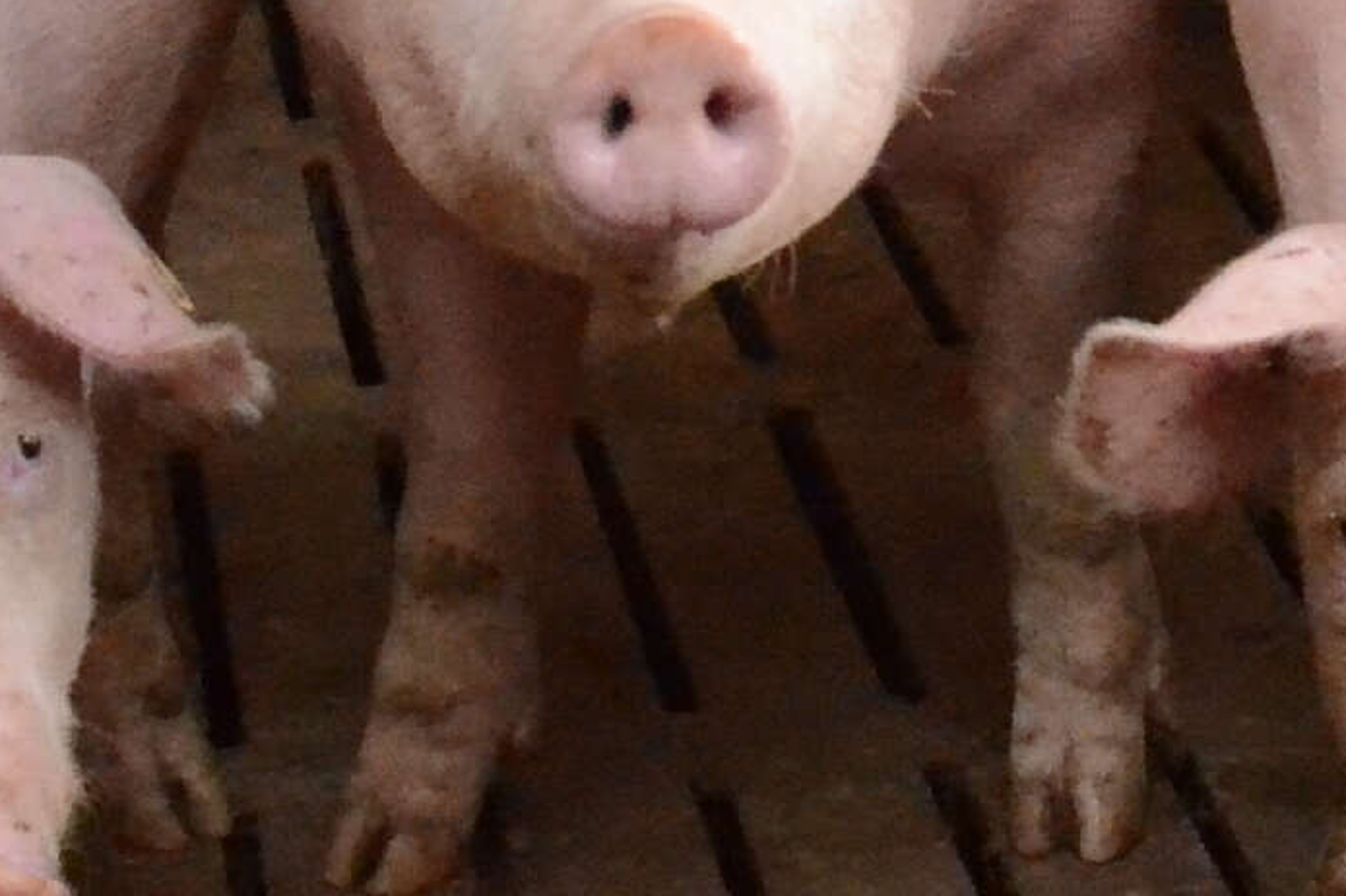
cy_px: 240
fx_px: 2504
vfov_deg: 20.2
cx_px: 694
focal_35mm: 67
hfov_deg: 30.1
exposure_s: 1/250
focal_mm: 22
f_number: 3.8
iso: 6400
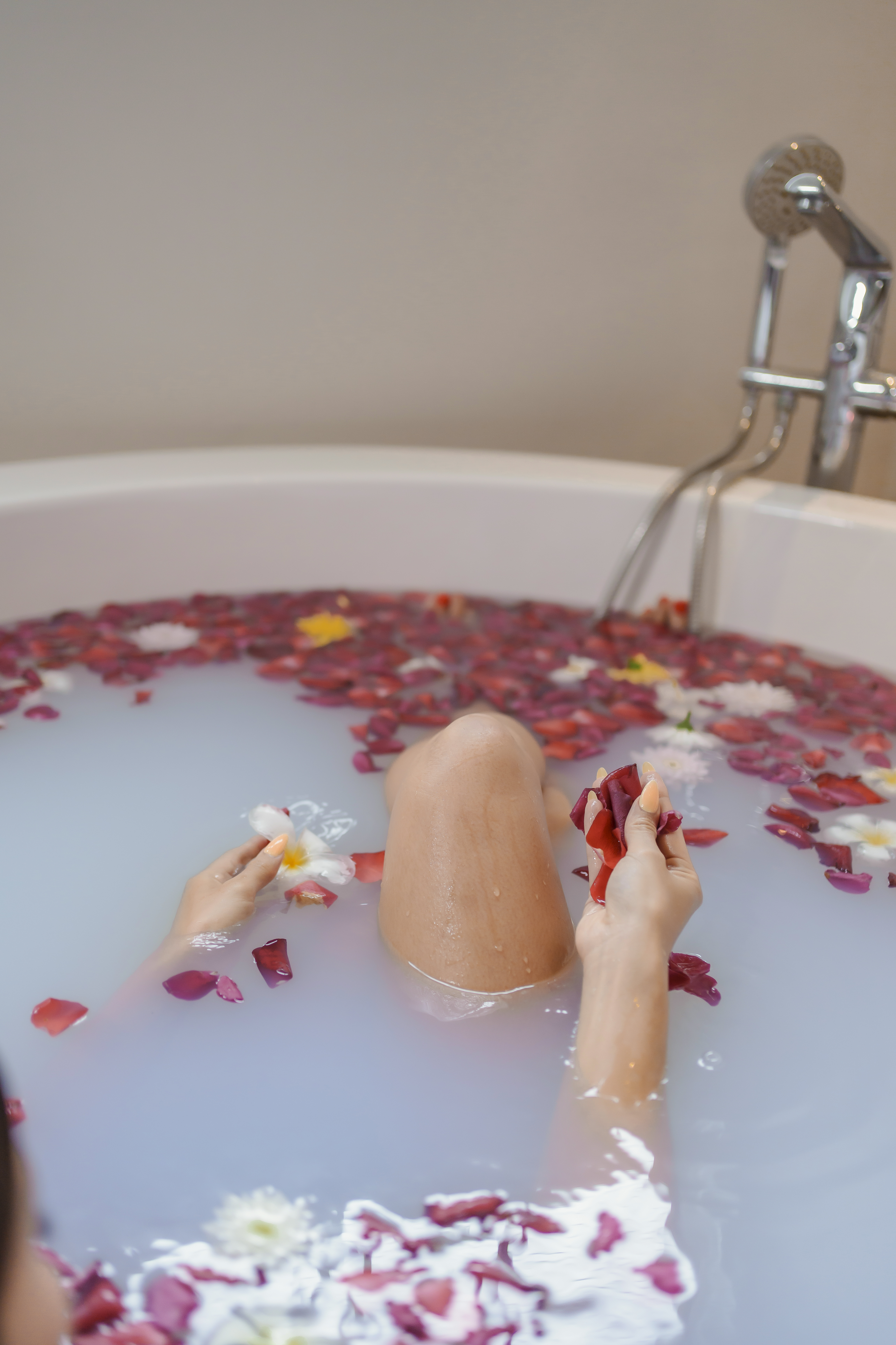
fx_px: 1307
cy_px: 672
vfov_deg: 54.4
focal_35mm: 35
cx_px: 448
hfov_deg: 37.9
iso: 1000
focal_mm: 35
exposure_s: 1/320
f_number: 2
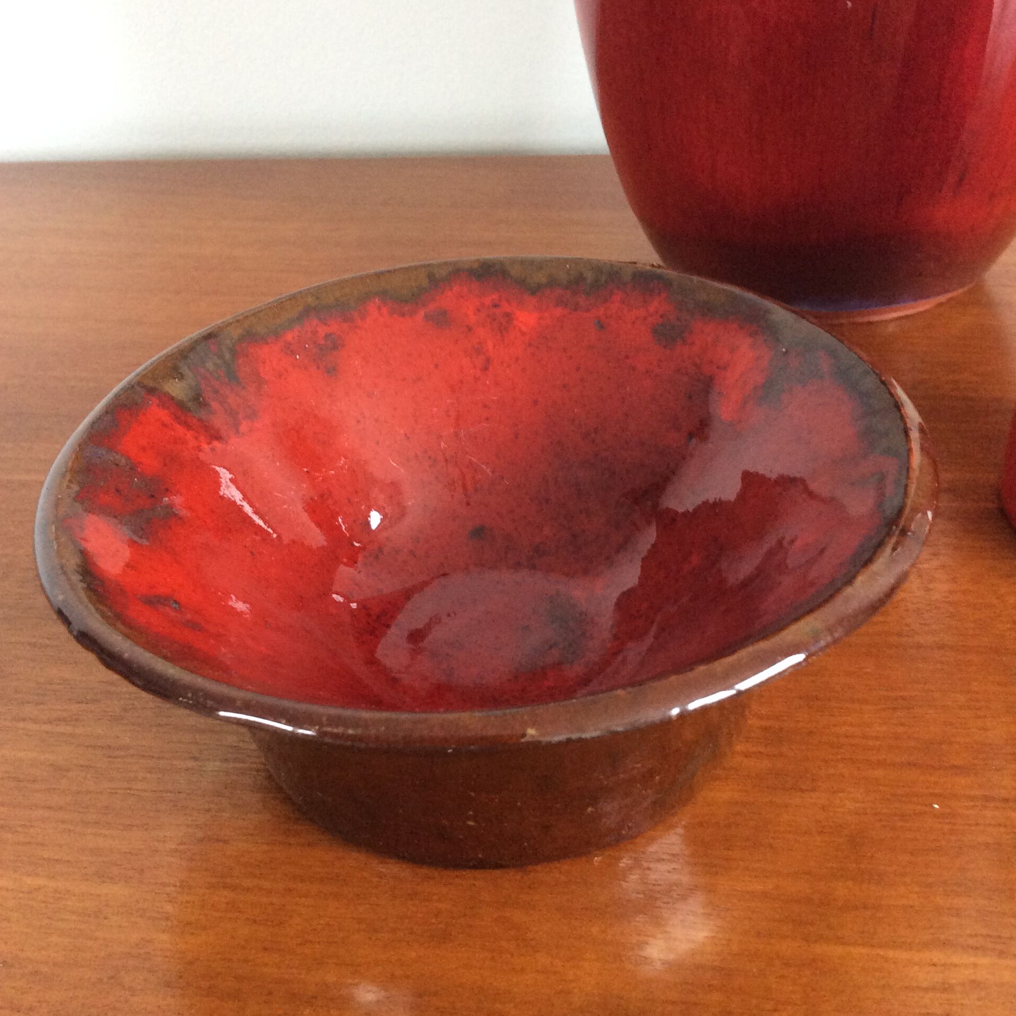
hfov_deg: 43.9
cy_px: 491
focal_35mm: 38
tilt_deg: -31.6
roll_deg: +4.9
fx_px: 1262
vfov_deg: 43.9
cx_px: 508
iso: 125
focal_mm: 3.3
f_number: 2.4
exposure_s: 1/25
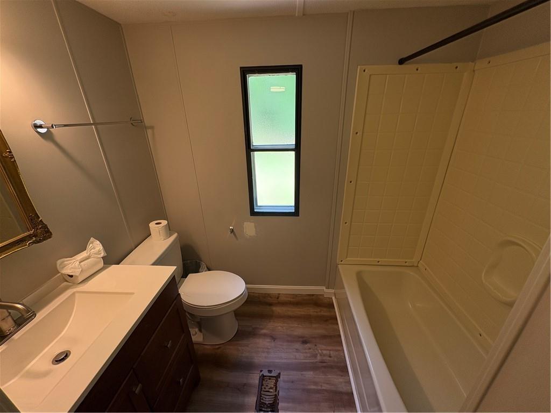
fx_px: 223
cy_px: 206
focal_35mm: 14
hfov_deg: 102.1
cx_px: 276
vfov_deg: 85.7
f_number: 2.2
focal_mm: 2.22
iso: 100
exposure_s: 1/122
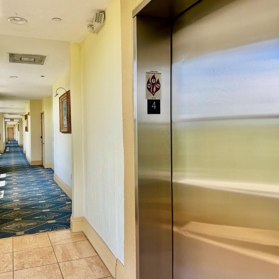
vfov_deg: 55.6
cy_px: 137
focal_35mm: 29
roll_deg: +1.2
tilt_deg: -1.6
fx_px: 264
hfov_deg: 55.2
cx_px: 110
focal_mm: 6.76
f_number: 1.78
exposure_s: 1/739
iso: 80
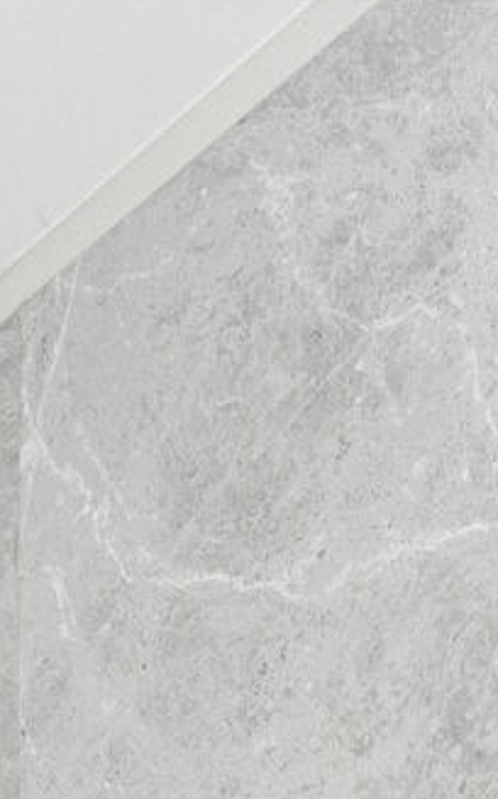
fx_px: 3001
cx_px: -500
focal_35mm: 138
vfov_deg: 10.0
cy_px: 2566
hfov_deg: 8.9
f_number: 5.6
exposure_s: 1/60
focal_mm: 14
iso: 1600
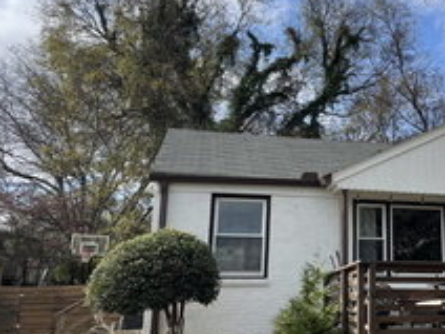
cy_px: 172
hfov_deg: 36.7
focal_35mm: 49
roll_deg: +0.9
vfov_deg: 29.7
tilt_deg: +13.9
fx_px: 630
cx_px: 393
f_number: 1.6
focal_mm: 4.2
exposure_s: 1/3401
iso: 32
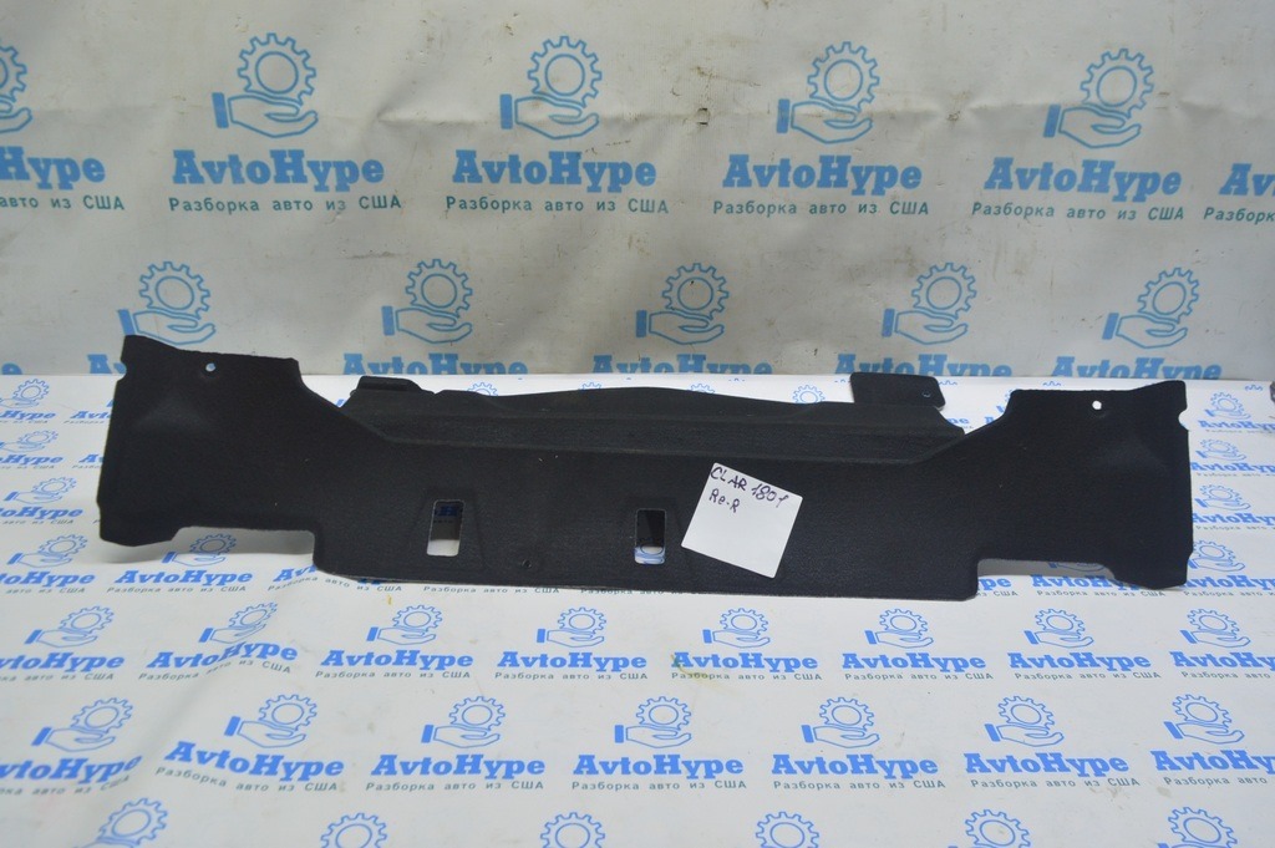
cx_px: 638
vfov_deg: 47.9
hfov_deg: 67.4
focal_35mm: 27
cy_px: 424
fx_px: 955
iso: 400
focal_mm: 18
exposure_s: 1/25
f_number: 5.6
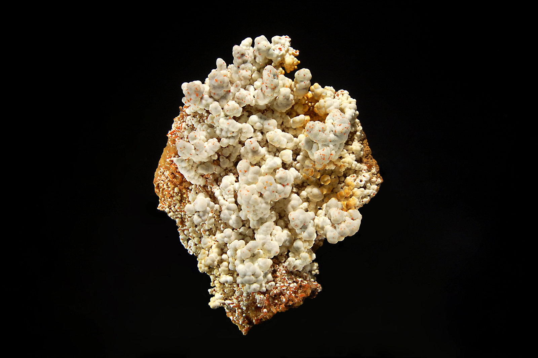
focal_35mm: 46
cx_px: 269
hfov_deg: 42.4
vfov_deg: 28.9
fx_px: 694
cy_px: 179
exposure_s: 1/40
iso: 200
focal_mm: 31
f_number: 14
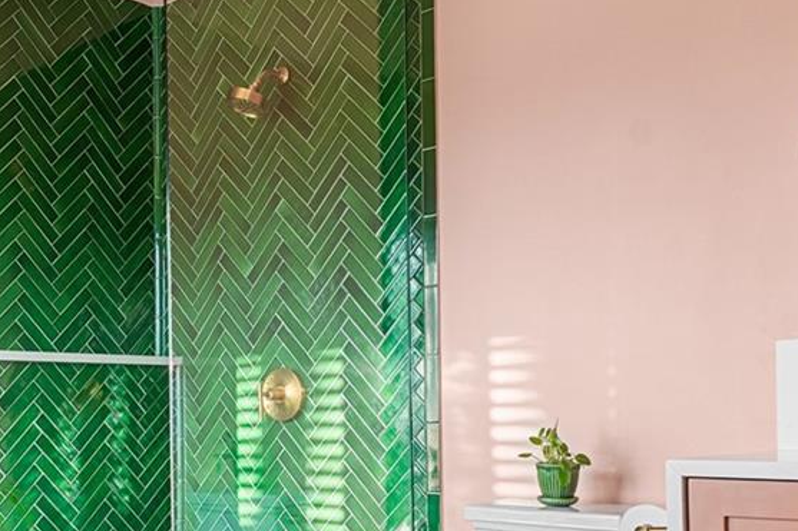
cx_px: 239
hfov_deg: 40.8
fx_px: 1051
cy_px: 435
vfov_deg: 27.7
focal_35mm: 47
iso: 640
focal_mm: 16.5
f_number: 8
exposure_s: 1/8
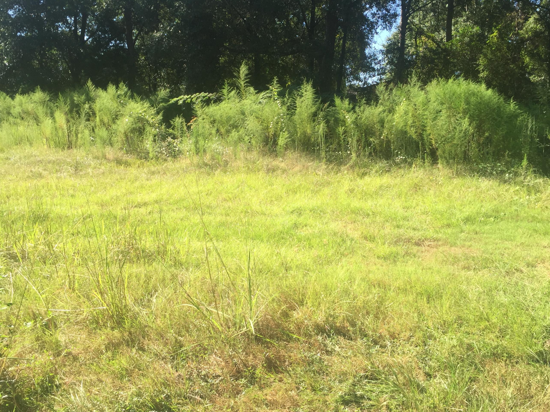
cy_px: 174
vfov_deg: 41.7
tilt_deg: -5.8
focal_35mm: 34
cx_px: 263
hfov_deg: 53.9
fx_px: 540
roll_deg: -1.0
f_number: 2.2
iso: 32
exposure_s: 1/599
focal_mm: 4.15
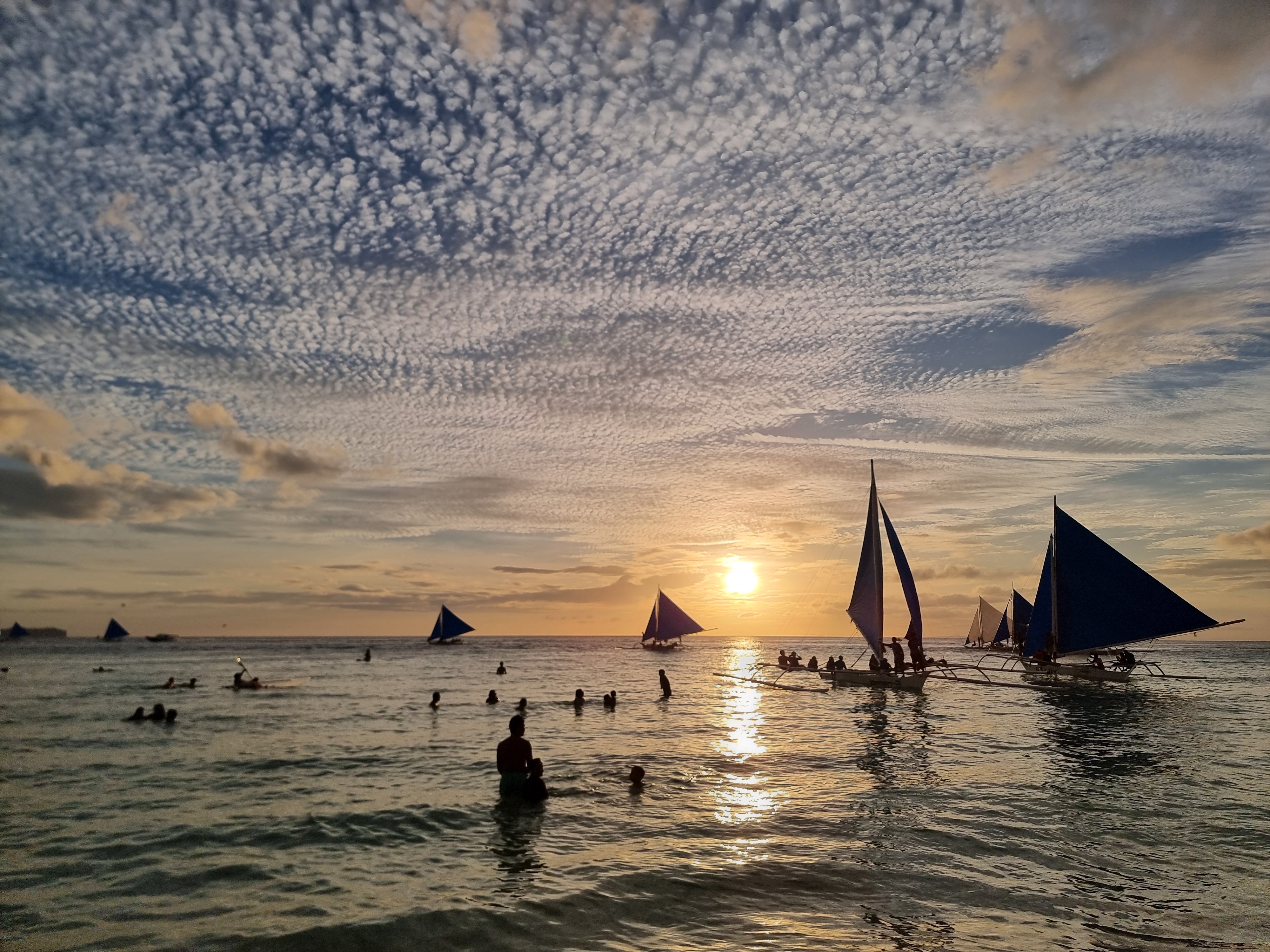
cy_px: 476
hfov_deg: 71.6
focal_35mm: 24
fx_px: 881
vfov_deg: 56.8
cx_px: 635
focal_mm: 6.7
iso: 50
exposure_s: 1/3680
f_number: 1.8
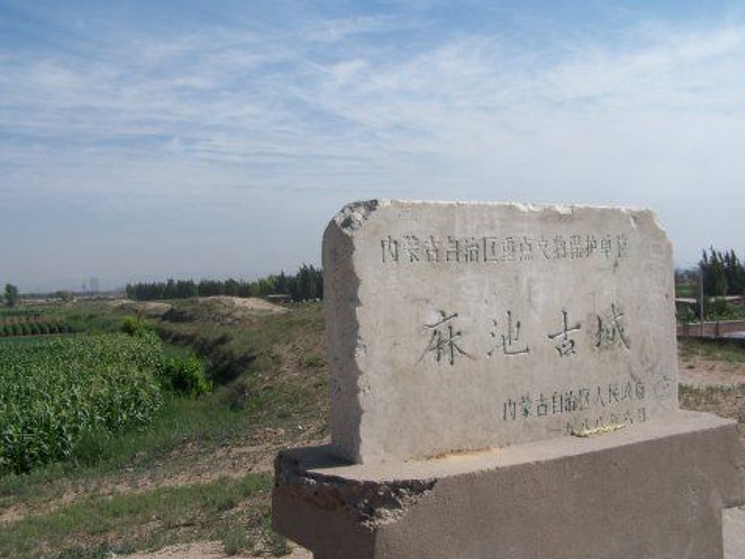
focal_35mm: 39
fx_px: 840
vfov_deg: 36.8
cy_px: 283
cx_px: 375
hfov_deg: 47.9
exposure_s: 1/1000
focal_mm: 6.3
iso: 80
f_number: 4
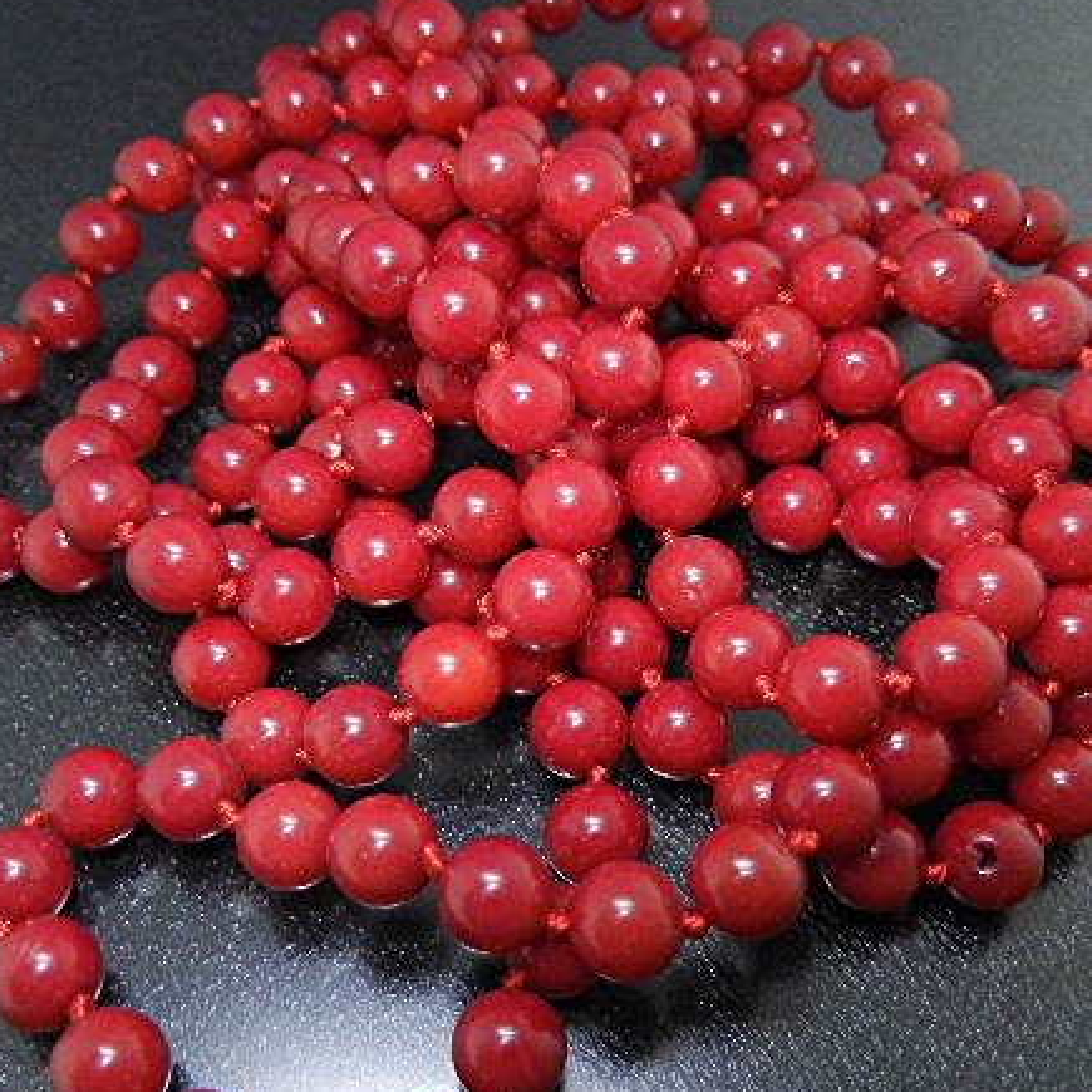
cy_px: 565
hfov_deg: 42.8
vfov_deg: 42.8
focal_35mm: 39
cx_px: 535
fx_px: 1392
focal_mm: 5.4
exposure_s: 1/30
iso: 800
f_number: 7
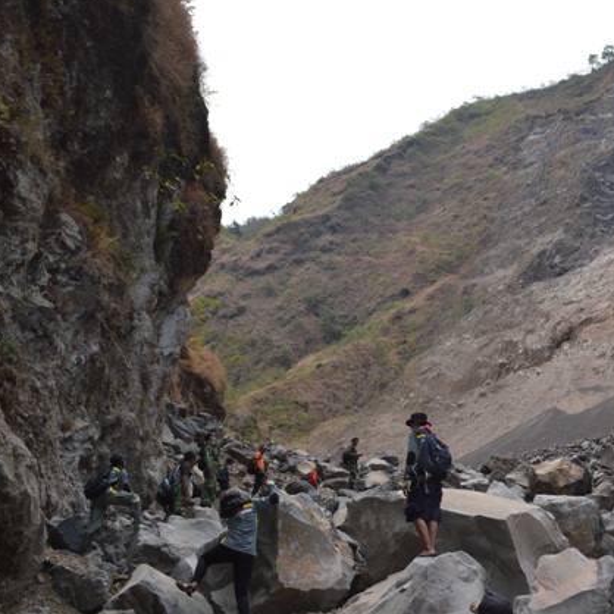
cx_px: 416
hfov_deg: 42.2
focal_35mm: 39
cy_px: 304
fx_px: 783
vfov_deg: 42.8
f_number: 7.1
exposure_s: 1/200
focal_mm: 20
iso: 100
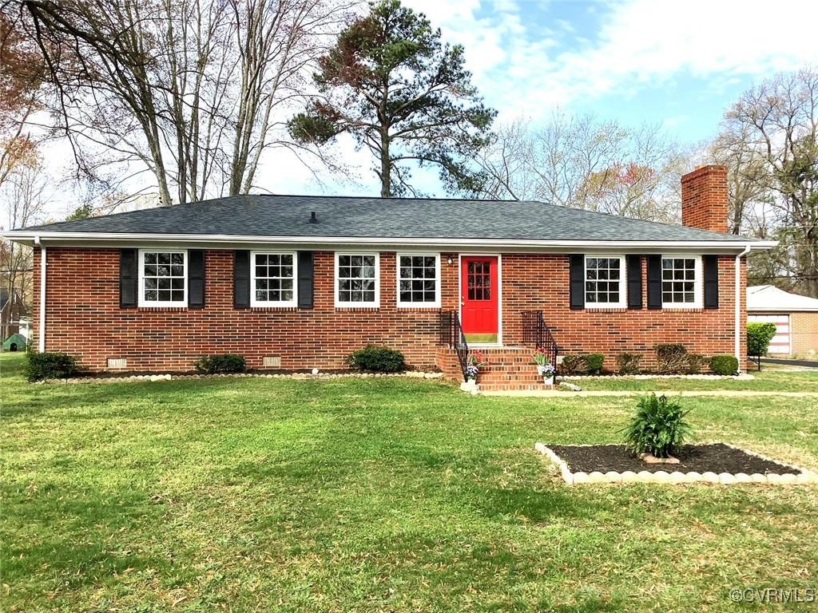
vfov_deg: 45.4
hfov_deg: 58.4
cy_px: 306
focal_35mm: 31
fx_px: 733
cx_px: 409
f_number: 2.4
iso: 25
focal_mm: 3.3
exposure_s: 1/608
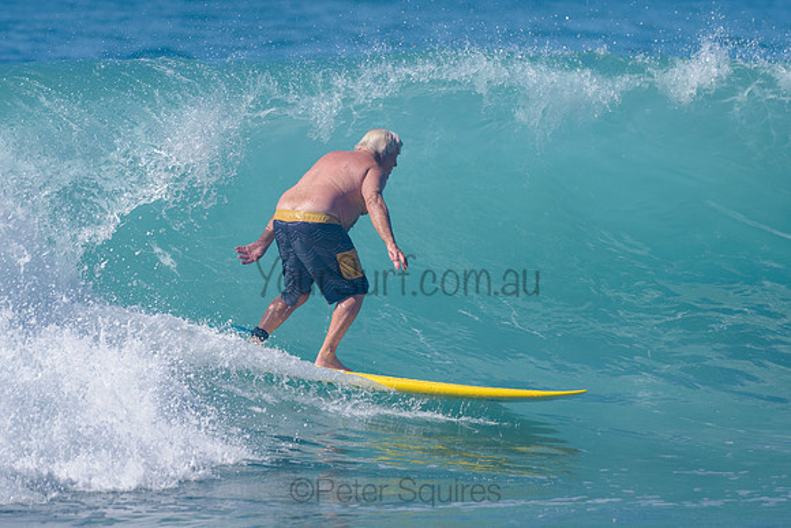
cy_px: 221
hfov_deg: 3.4
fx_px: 13467
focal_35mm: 613
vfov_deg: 2.2
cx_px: 350
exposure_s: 1/2000
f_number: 5.6
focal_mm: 500
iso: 140
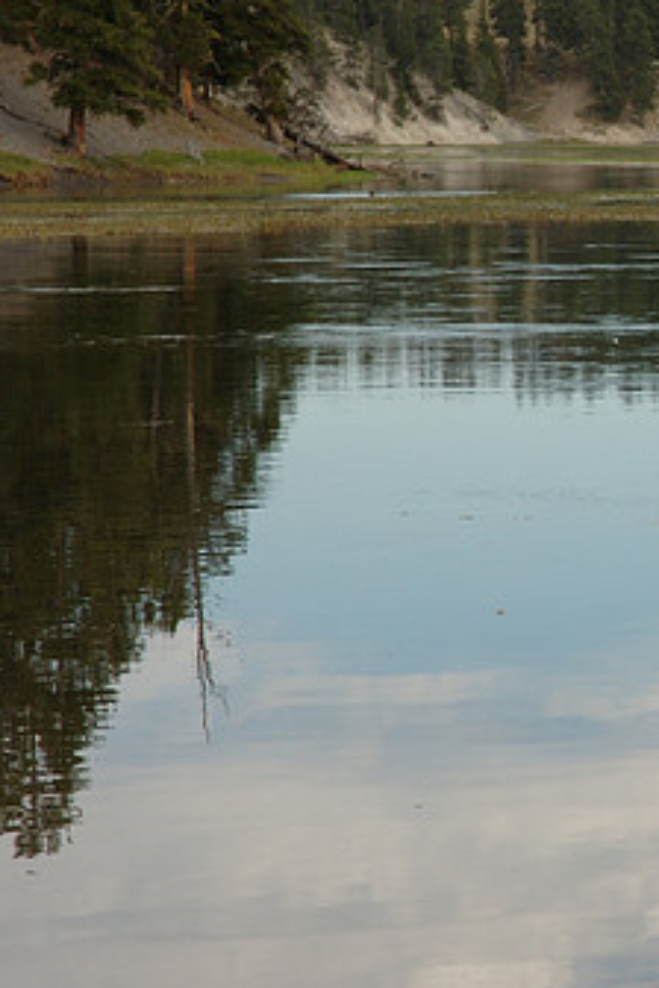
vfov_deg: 11.4
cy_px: 429
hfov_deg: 7.5
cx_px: 794
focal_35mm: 181
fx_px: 4970
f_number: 7.1
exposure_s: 1/200
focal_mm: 70
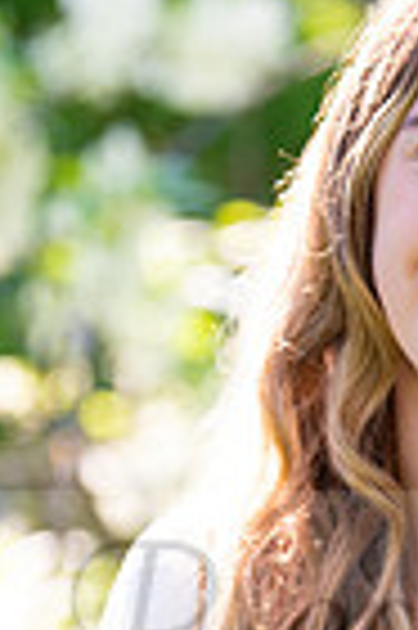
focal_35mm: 387
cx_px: 472
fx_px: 6756
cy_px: 738
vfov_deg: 5.3
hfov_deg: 3.5
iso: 200
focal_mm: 120
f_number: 2.8
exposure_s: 1/320
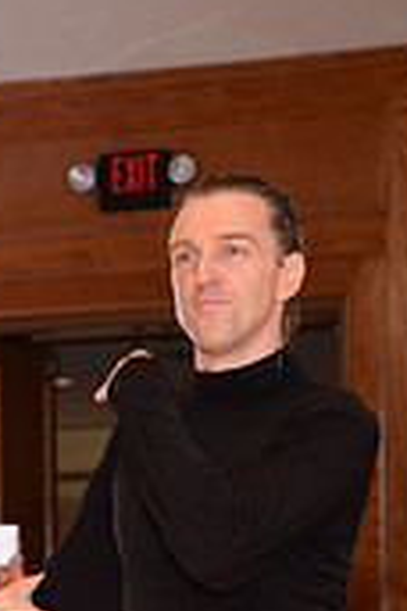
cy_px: 818
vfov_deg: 8.5
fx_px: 4019
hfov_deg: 5.7
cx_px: -166
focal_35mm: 237
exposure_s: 1/250
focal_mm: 70
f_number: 5.6
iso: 1250
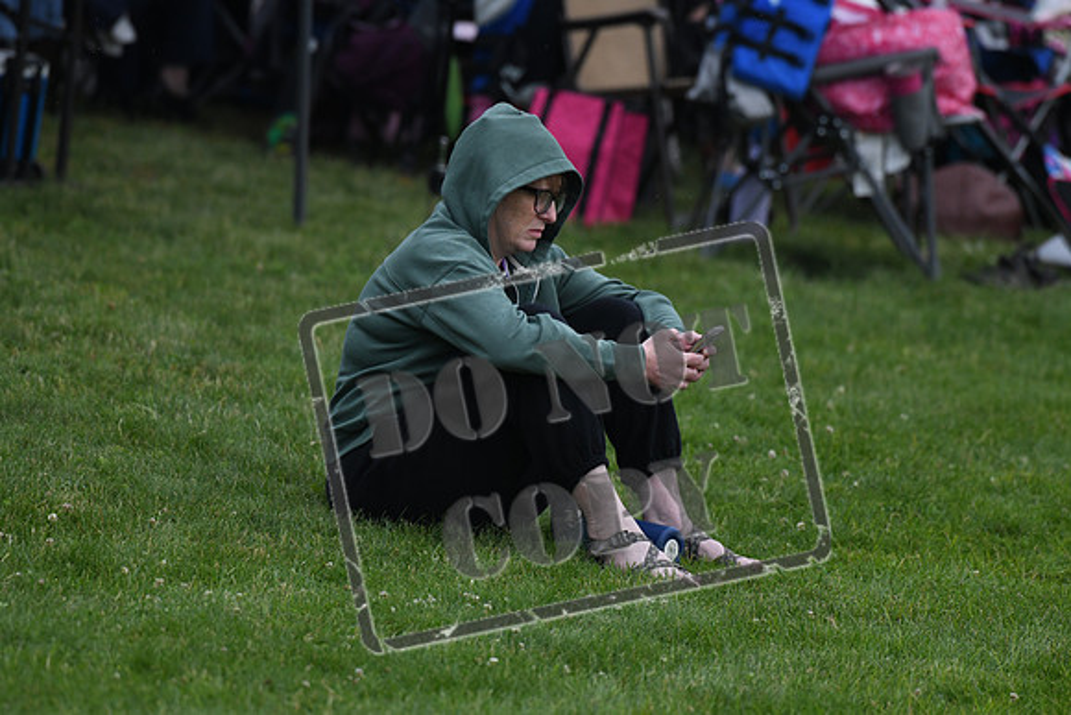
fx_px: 11605
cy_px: 358
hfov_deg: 5.3
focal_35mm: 390
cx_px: 536
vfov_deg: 3.5
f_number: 5.6
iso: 2000
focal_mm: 390
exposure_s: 1/800
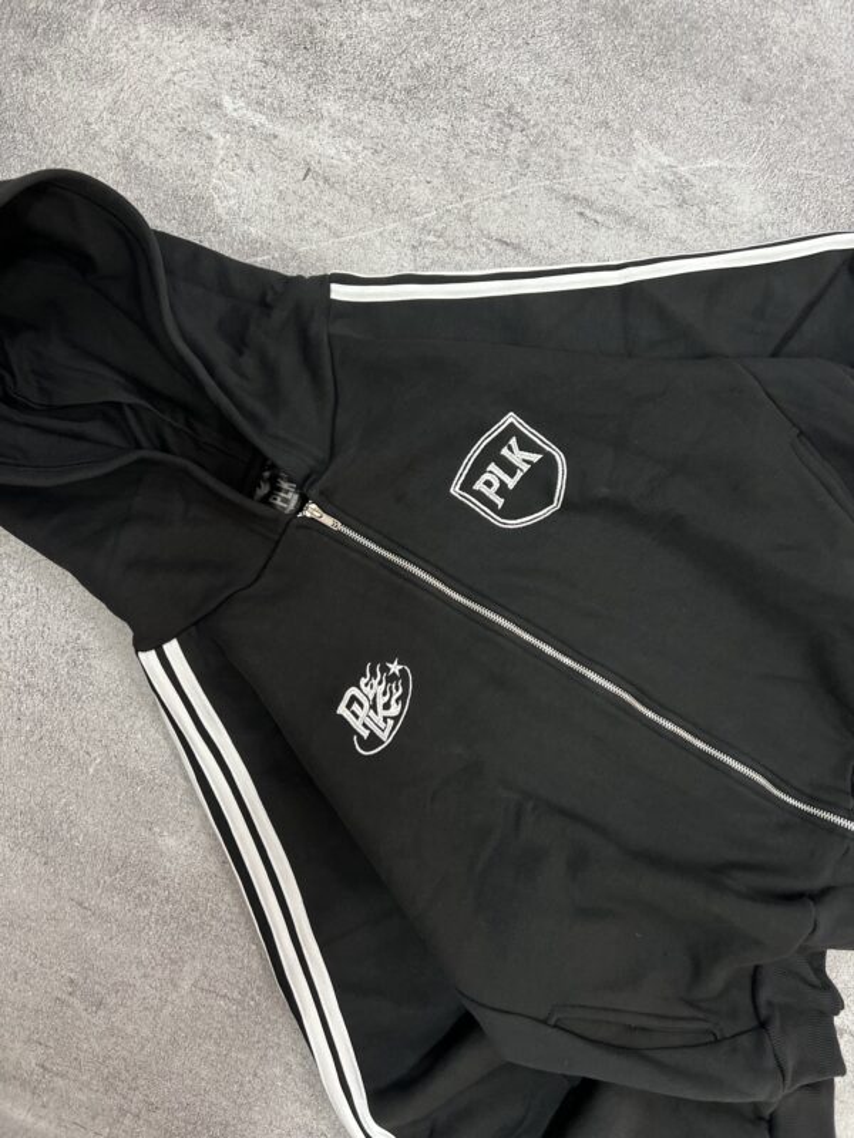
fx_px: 855
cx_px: 427
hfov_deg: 53.1
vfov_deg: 67.3
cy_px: 569
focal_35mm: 26
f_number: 1.5
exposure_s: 1/50
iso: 200
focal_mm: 5.7
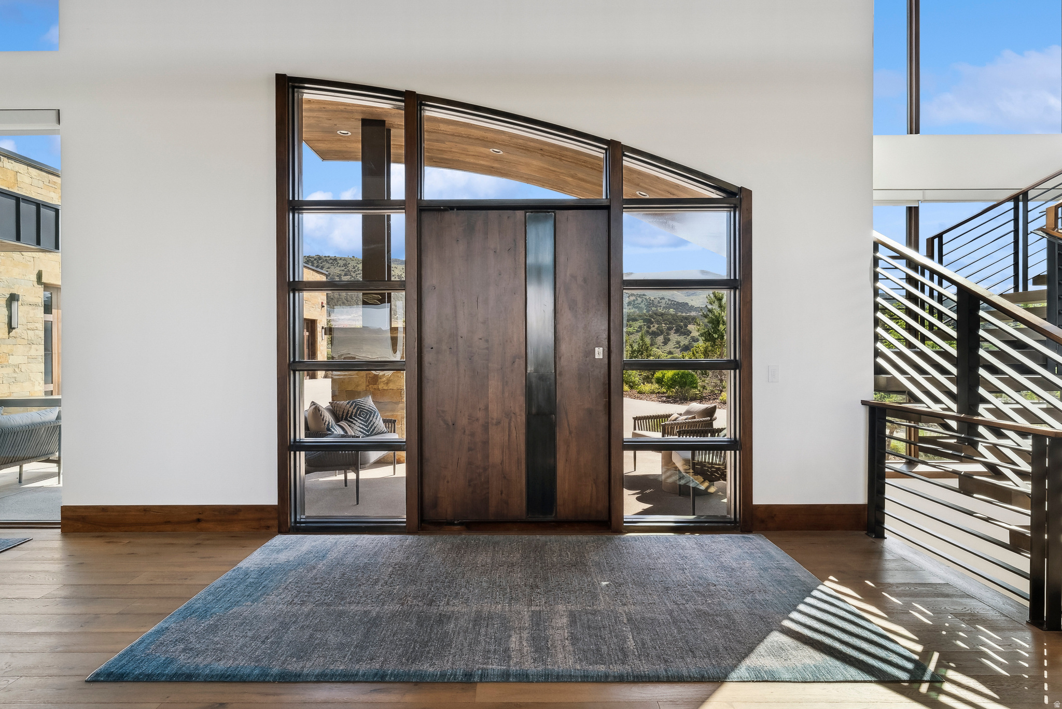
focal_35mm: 20
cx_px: 531
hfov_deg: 83.9
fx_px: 590
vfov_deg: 62.0
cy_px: 354
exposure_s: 1/2000
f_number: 7.1
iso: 1600
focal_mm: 20
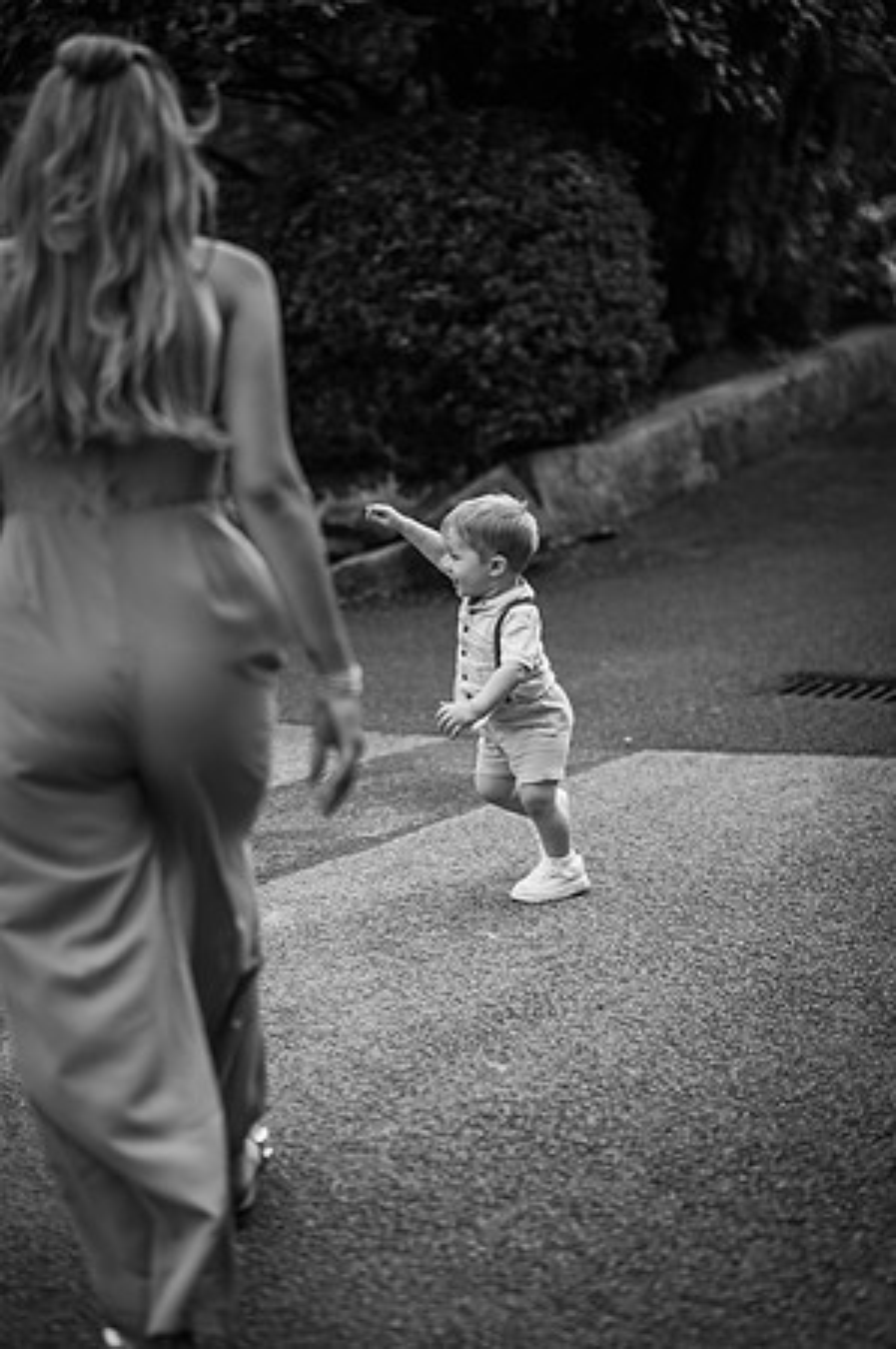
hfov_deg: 16.0
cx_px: 448
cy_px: 674
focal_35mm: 85
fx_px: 3180
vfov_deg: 23.9
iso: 100
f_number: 2
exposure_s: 1/250
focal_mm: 85
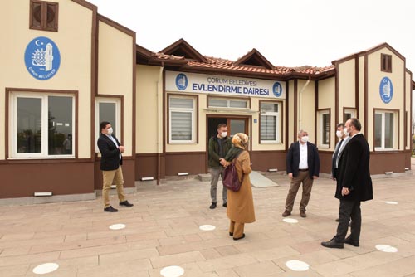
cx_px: 208
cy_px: 138
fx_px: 277
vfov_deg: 53.2
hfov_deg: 73.7
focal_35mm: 24
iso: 250
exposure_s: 1/200
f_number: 13
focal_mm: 24
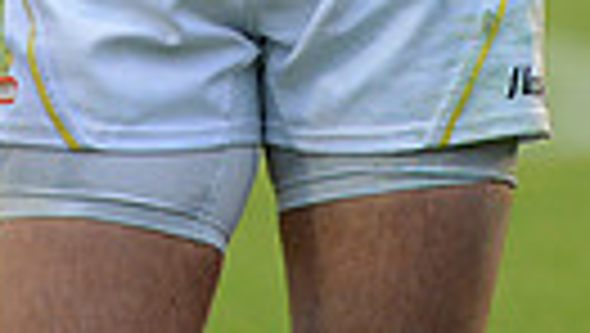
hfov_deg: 1.7
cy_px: -470
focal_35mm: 1249
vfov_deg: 1.0
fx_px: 19560
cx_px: 167
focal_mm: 270
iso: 2000
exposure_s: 1/500
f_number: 4
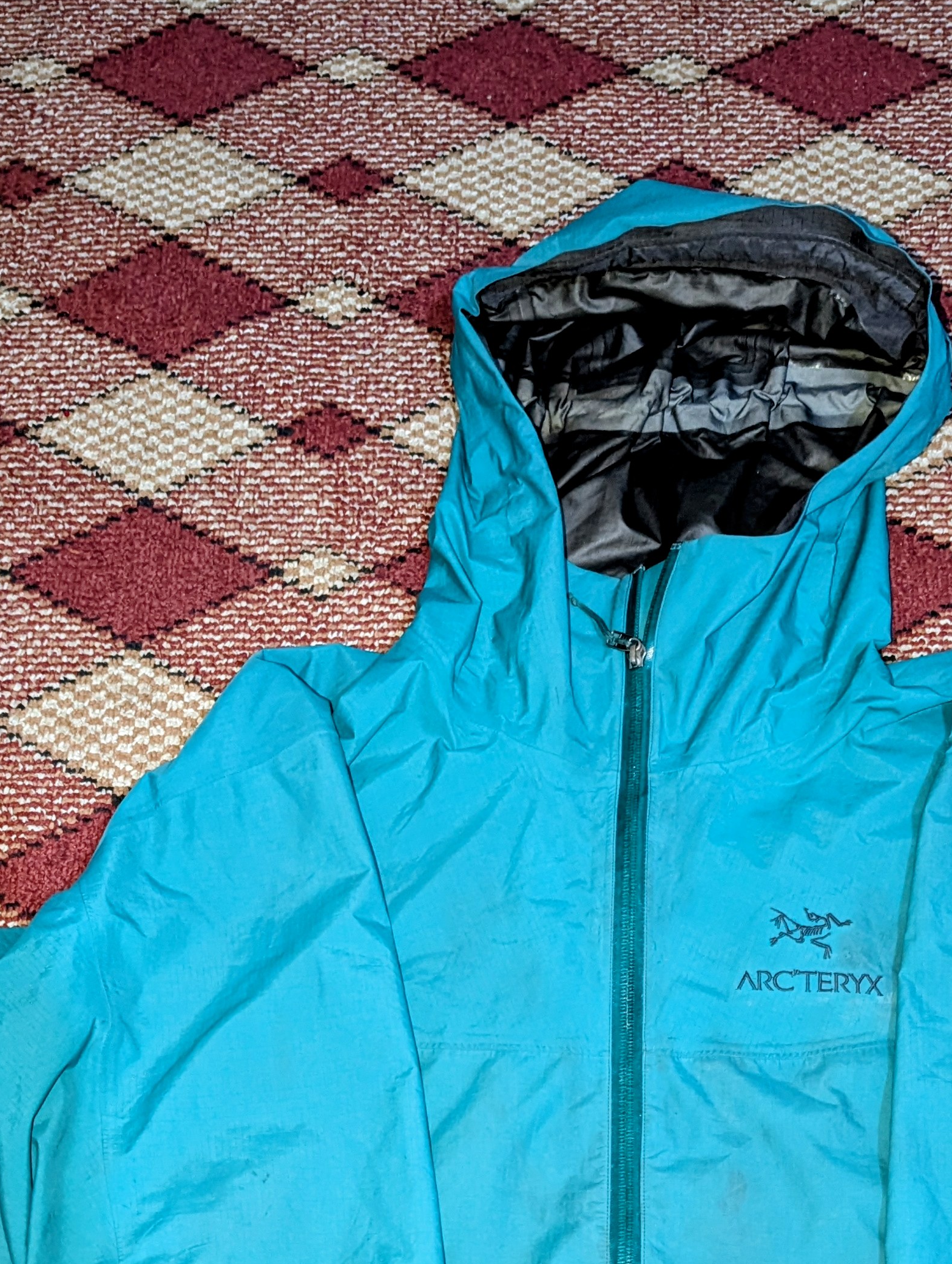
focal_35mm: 47
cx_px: 591
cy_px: 1154
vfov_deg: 37.5
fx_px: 1719
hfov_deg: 30.8
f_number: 1.85
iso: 1656
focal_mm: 6.81
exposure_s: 1/31.6
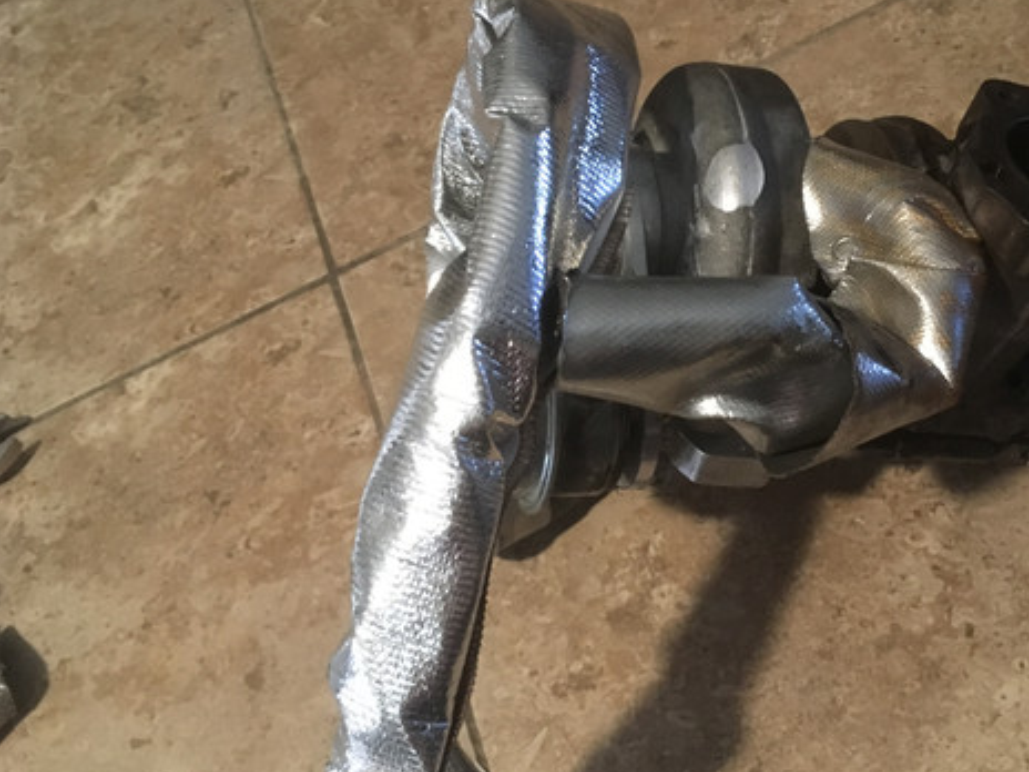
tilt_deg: -54.3
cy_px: 362
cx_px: 674
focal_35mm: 40
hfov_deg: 46.2
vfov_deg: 35.9
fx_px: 1189
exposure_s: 1/15
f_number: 2.2
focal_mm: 4.15
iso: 500
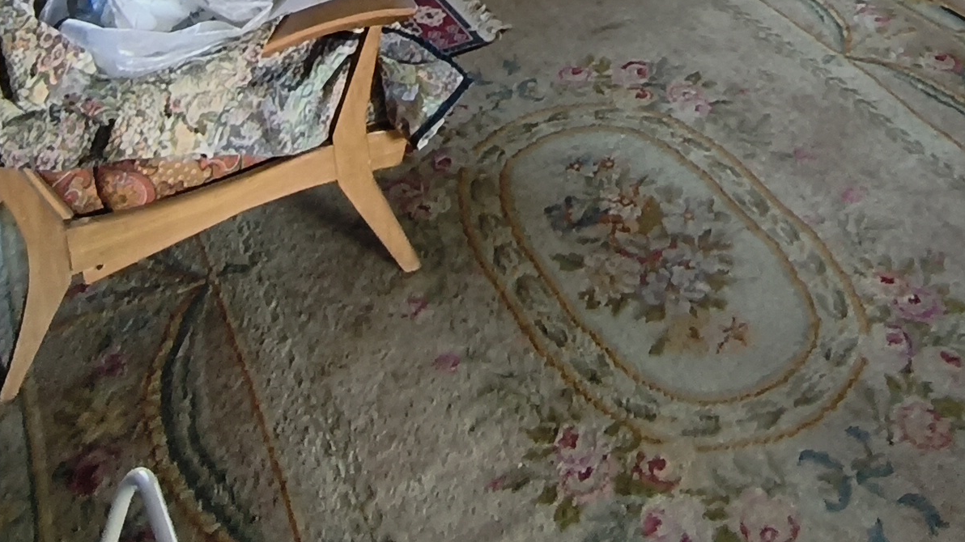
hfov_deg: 45.1
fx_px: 1151
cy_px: -409
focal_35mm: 45
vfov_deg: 20.0
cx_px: 600
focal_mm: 1.65
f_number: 2.2
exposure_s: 1/50
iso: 125
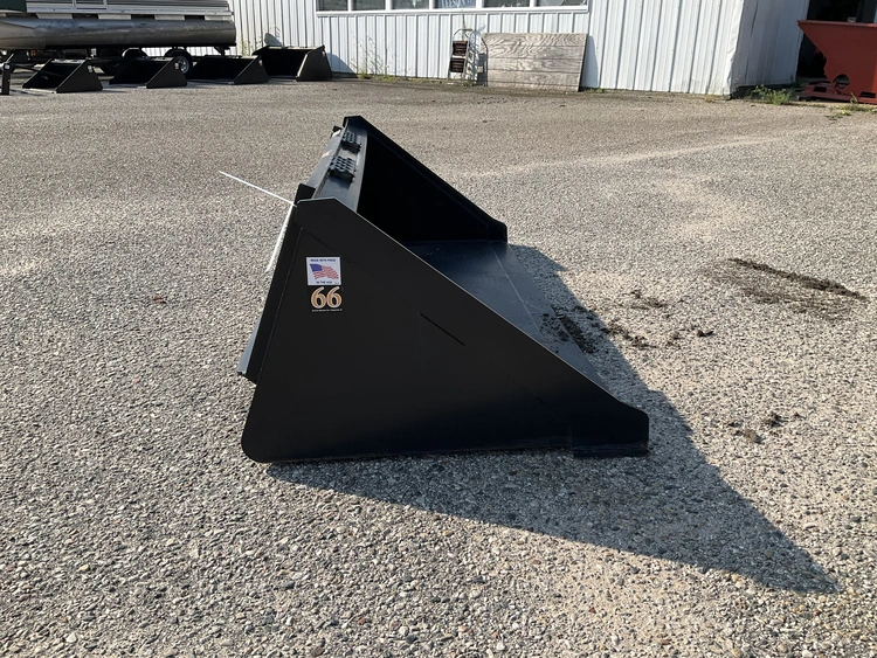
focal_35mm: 29
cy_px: 329
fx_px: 735
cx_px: 438
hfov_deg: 61.6
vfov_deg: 48.3
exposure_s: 1/1451
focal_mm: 3
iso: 25
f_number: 1.8
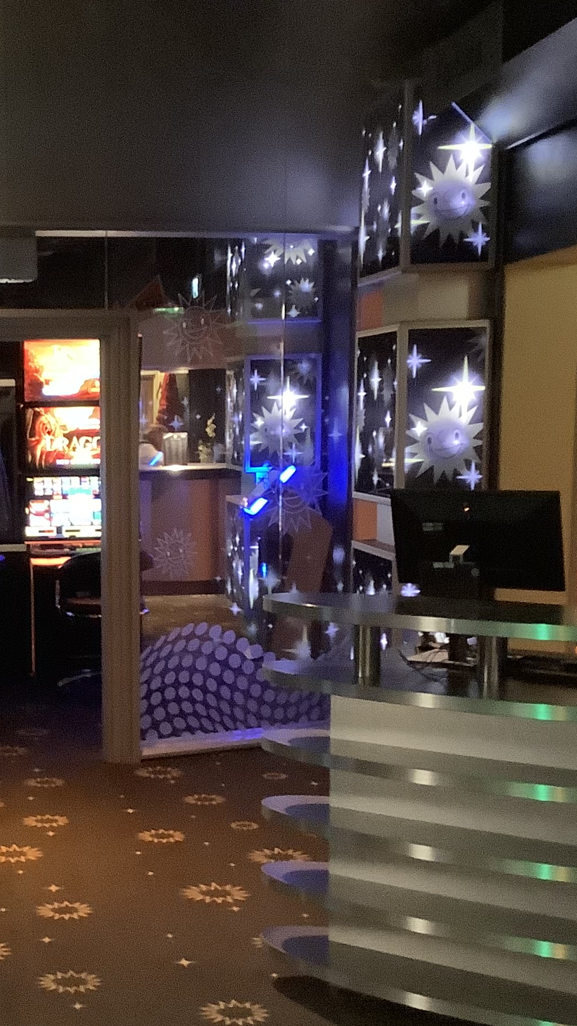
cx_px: -6
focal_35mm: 60
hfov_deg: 19.4
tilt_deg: -8.4
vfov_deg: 34.7
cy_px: 652
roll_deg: +0.6
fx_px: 1632
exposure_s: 1/20
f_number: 2.4
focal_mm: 3.3
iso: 800
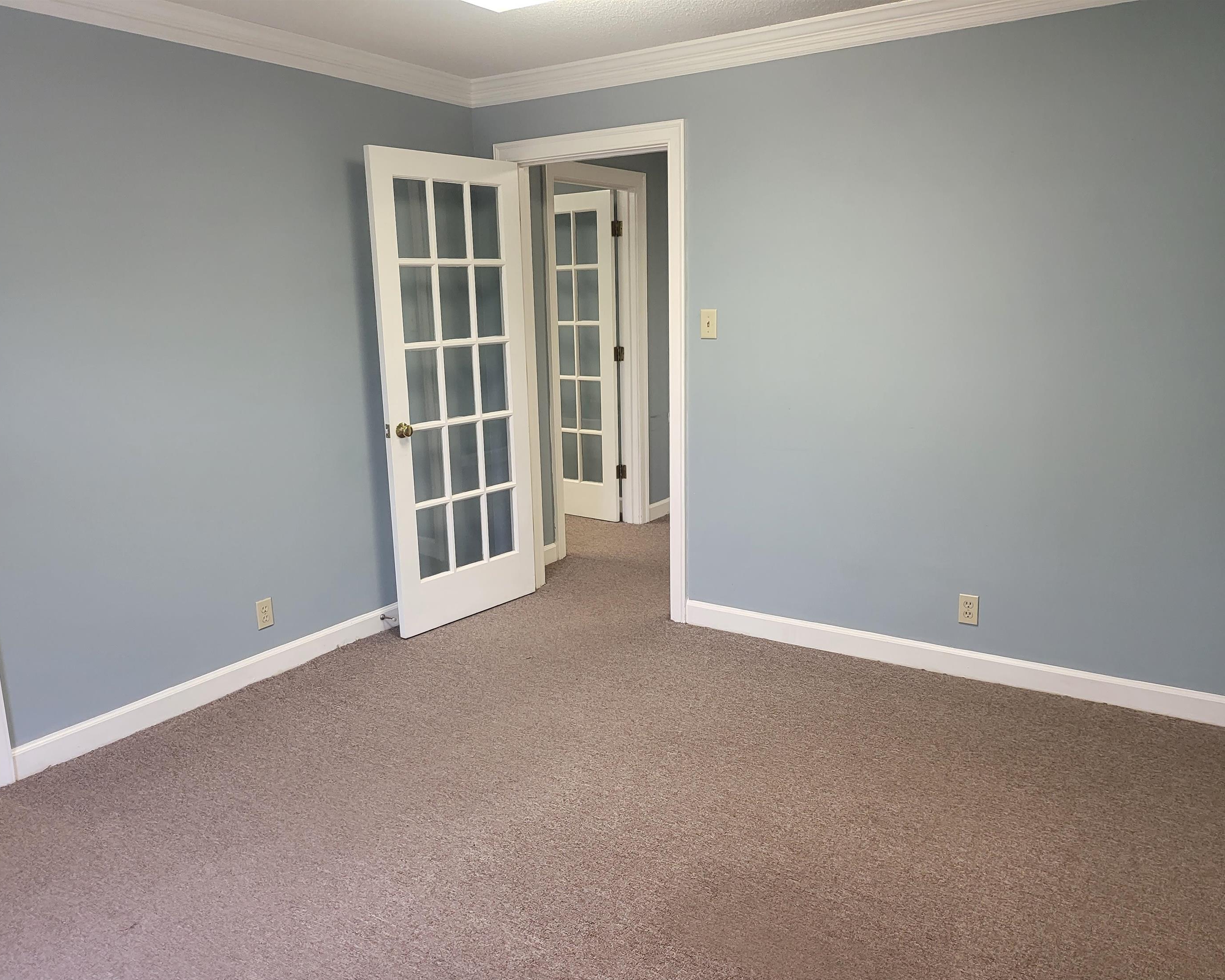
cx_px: 603
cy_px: 509
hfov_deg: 66.0
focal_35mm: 26
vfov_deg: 54.9
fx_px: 943
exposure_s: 1/120
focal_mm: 5
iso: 250
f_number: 1.8
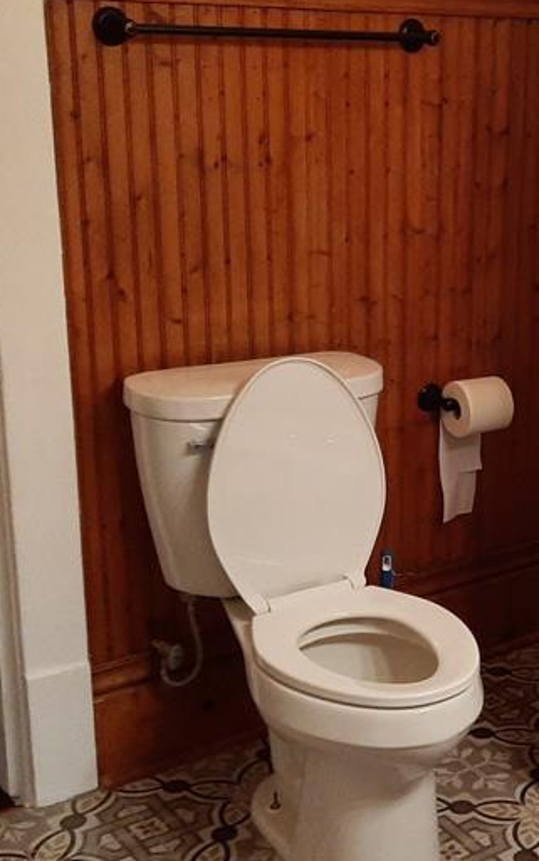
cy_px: 433
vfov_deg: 36.9
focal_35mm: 55
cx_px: 566
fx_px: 1292
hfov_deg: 22.5
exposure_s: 1/60
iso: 200
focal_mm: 3.93
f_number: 1.7
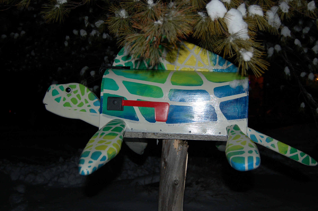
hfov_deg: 49.6
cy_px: 106
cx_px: 159
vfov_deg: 34.1
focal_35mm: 39
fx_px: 344
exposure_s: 1/60
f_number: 4
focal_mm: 26
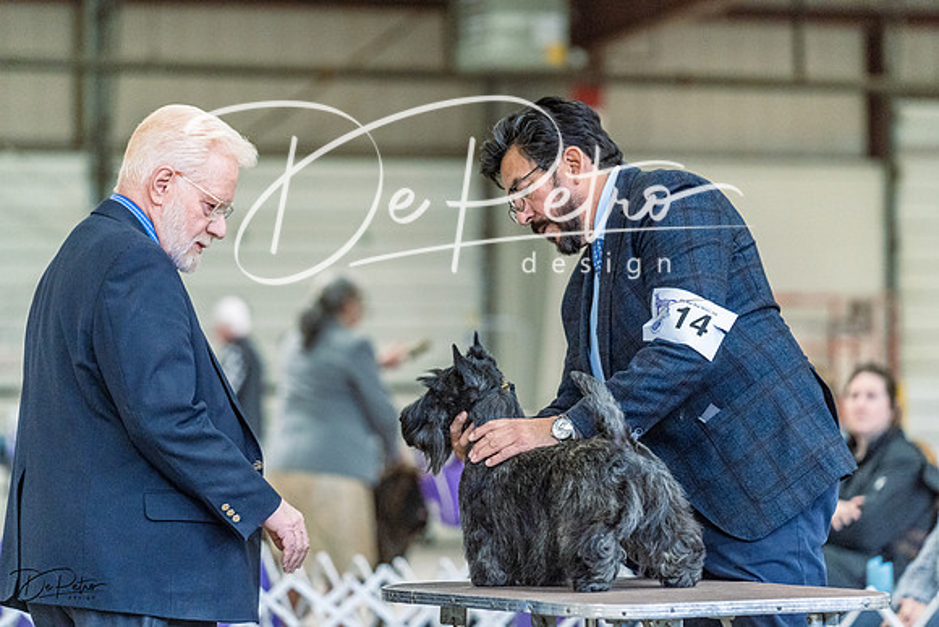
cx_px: 470
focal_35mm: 168
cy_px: 314
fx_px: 4383
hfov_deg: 12.2
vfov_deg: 8.2
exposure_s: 1/320
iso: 6400
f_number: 3.5
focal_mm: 168
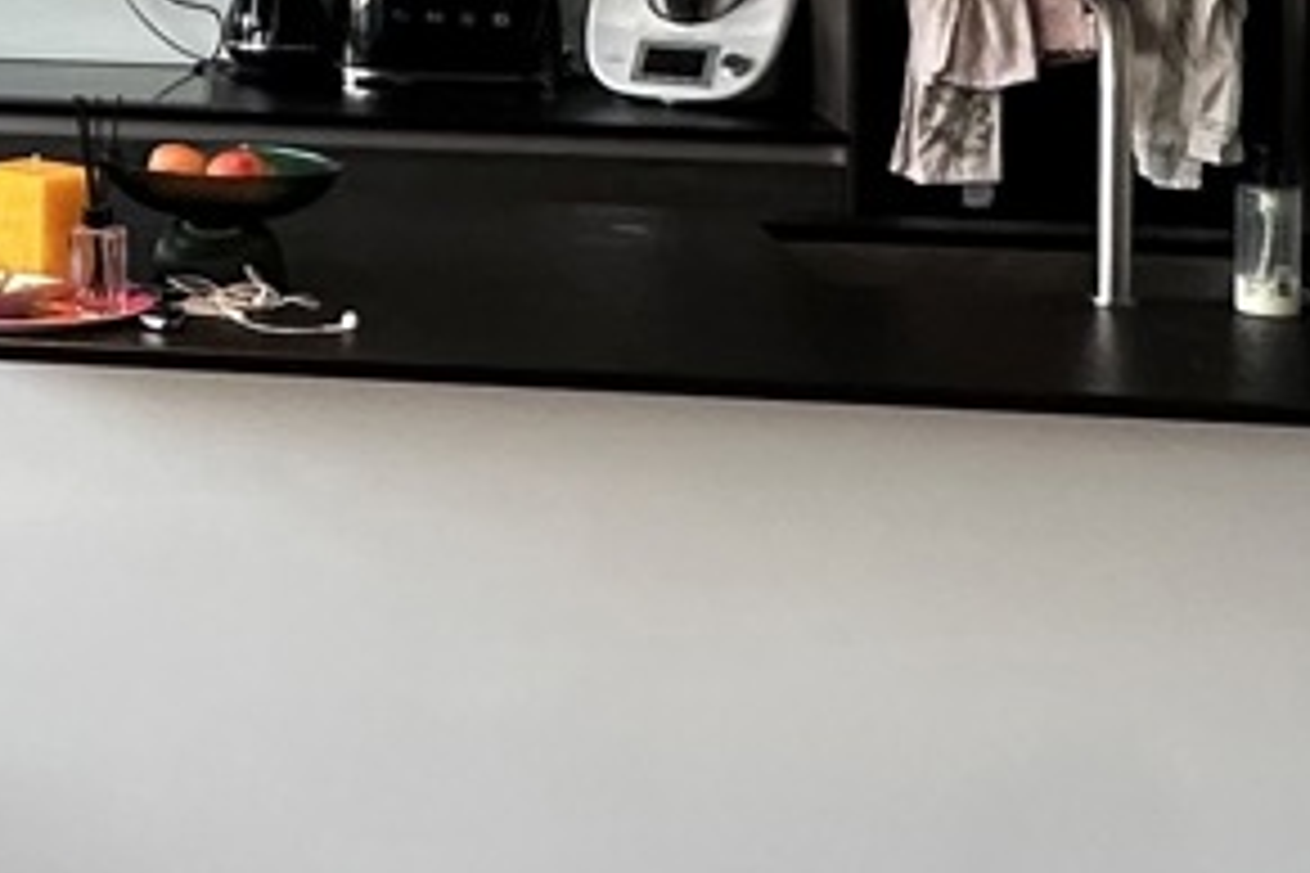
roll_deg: +0.2
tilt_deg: -0.2
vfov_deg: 16.2
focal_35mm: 80
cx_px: -360
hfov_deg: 22.8
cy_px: -266
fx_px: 2911
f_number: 2.2
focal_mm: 2.22
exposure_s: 1/100
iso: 200
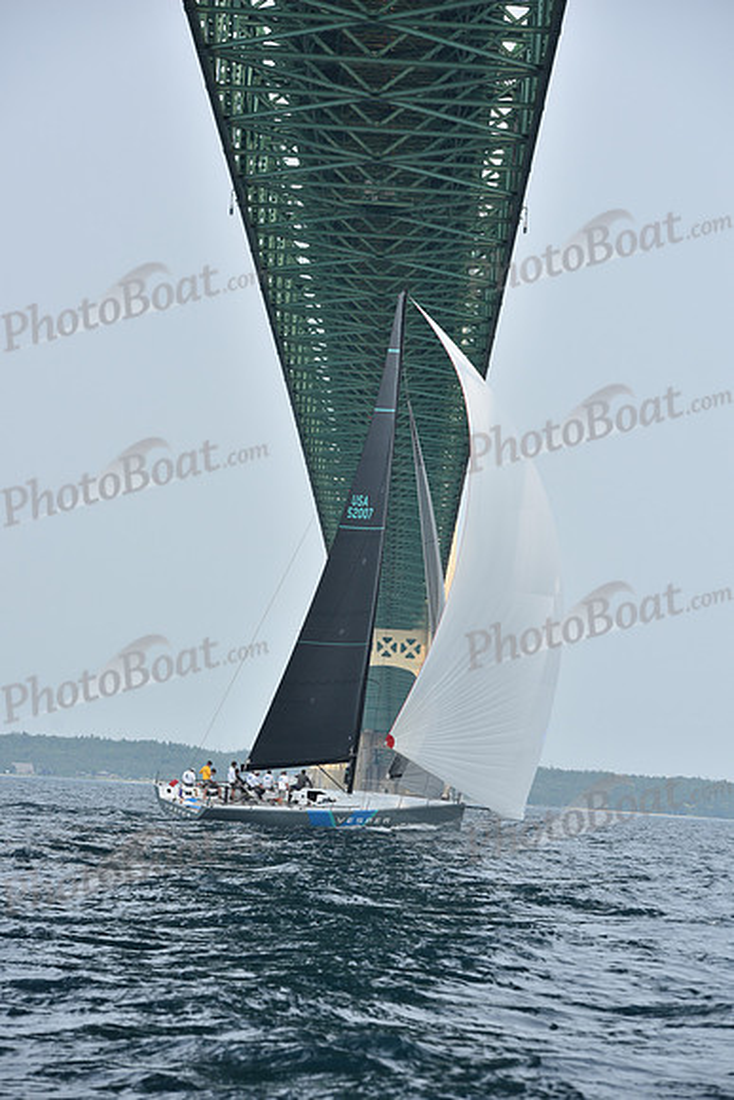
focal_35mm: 122
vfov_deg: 16.8
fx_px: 3729
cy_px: 550
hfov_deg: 11.2
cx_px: 367
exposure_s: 1/1250
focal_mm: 122
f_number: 7.1
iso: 250
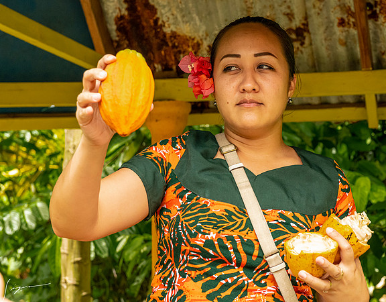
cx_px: 275
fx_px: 1070
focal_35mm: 95
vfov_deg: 16.0
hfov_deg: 20.3
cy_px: 118
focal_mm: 70
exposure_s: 1/320
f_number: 8
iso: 2200
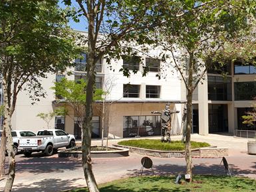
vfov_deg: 33.5
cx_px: 192
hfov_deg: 42.5
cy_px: 84
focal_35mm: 43
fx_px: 318
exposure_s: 1/1124
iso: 50
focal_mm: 4.3
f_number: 2.4
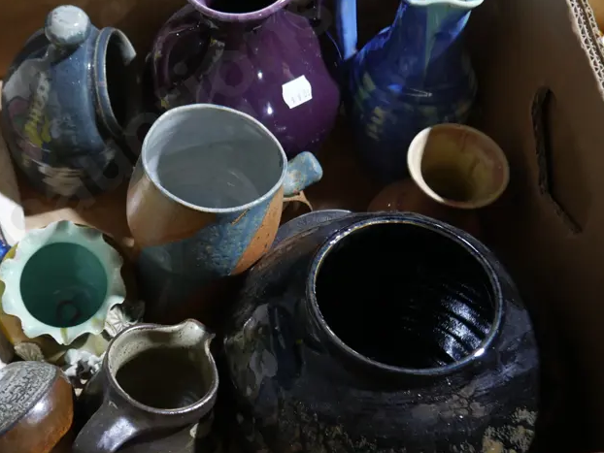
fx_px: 977
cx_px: 115
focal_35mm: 56
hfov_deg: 33.3
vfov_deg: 26.0
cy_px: 160
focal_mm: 17
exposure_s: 1/60
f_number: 4
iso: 640
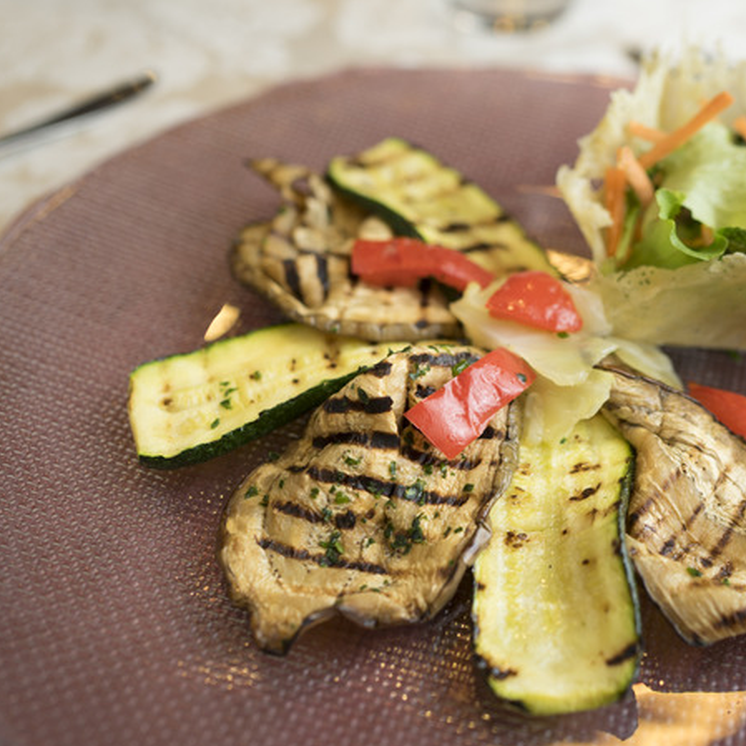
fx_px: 1292
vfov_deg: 32.2
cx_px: 510
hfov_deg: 31.9
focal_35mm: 53
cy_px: 335
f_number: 2.5
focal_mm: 35
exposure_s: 1/25
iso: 100
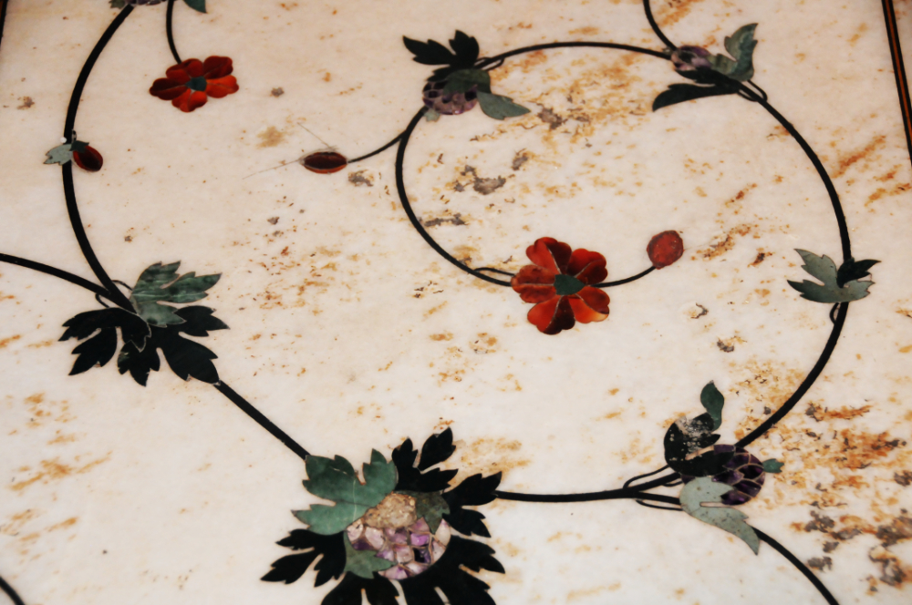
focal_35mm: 90
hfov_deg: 22.6
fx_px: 2277
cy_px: 302
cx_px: 456
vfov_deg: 15.1
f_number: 4.8
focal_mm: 60
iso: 1250
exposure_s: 1/250
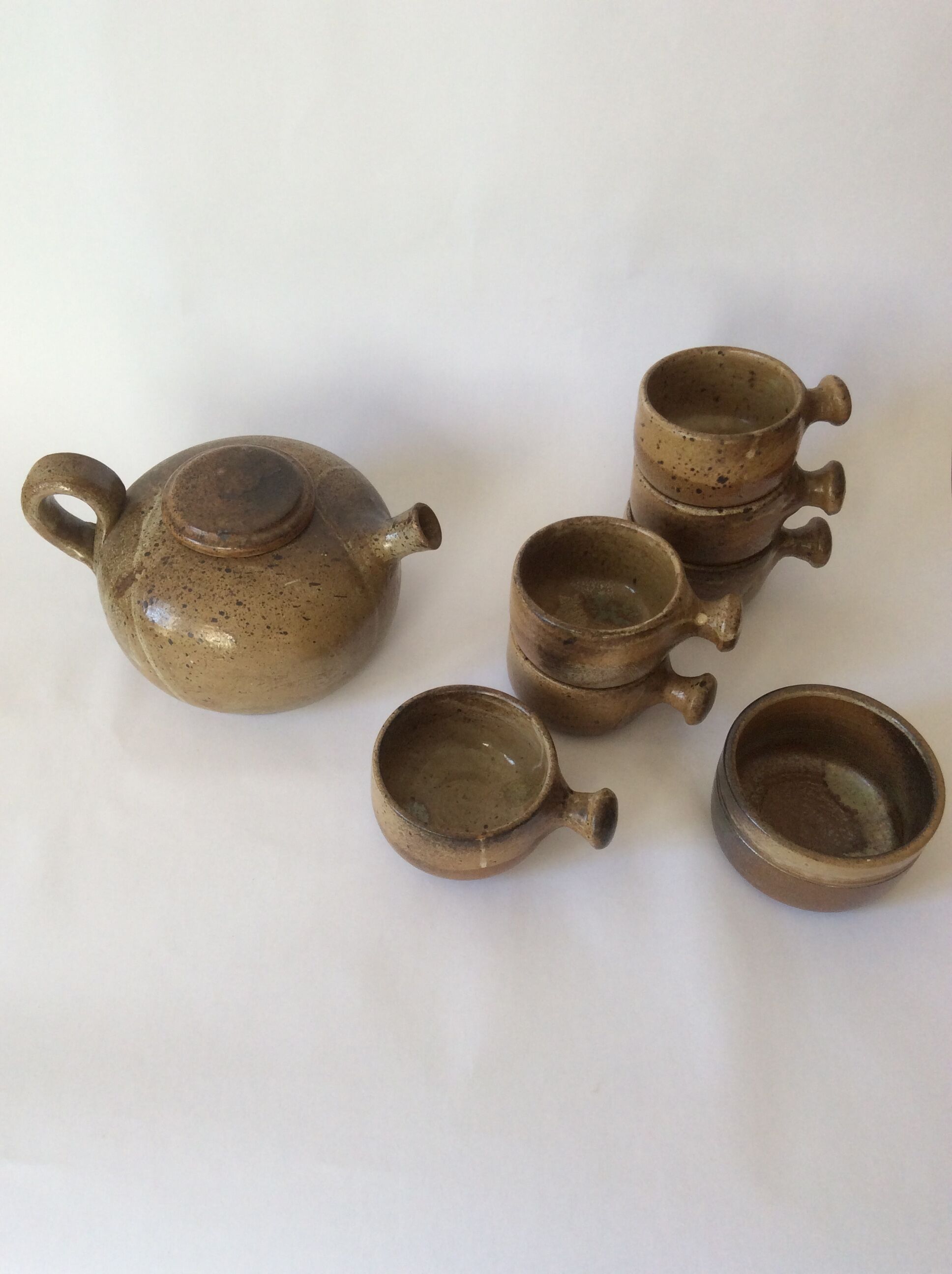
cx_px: 476
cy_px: 637
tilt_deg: -47.9
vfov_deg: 56.9
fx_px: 1177
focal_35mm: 32
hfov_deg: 44.1
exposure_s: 1/100
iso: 50
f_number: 2.4
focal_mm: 3.3
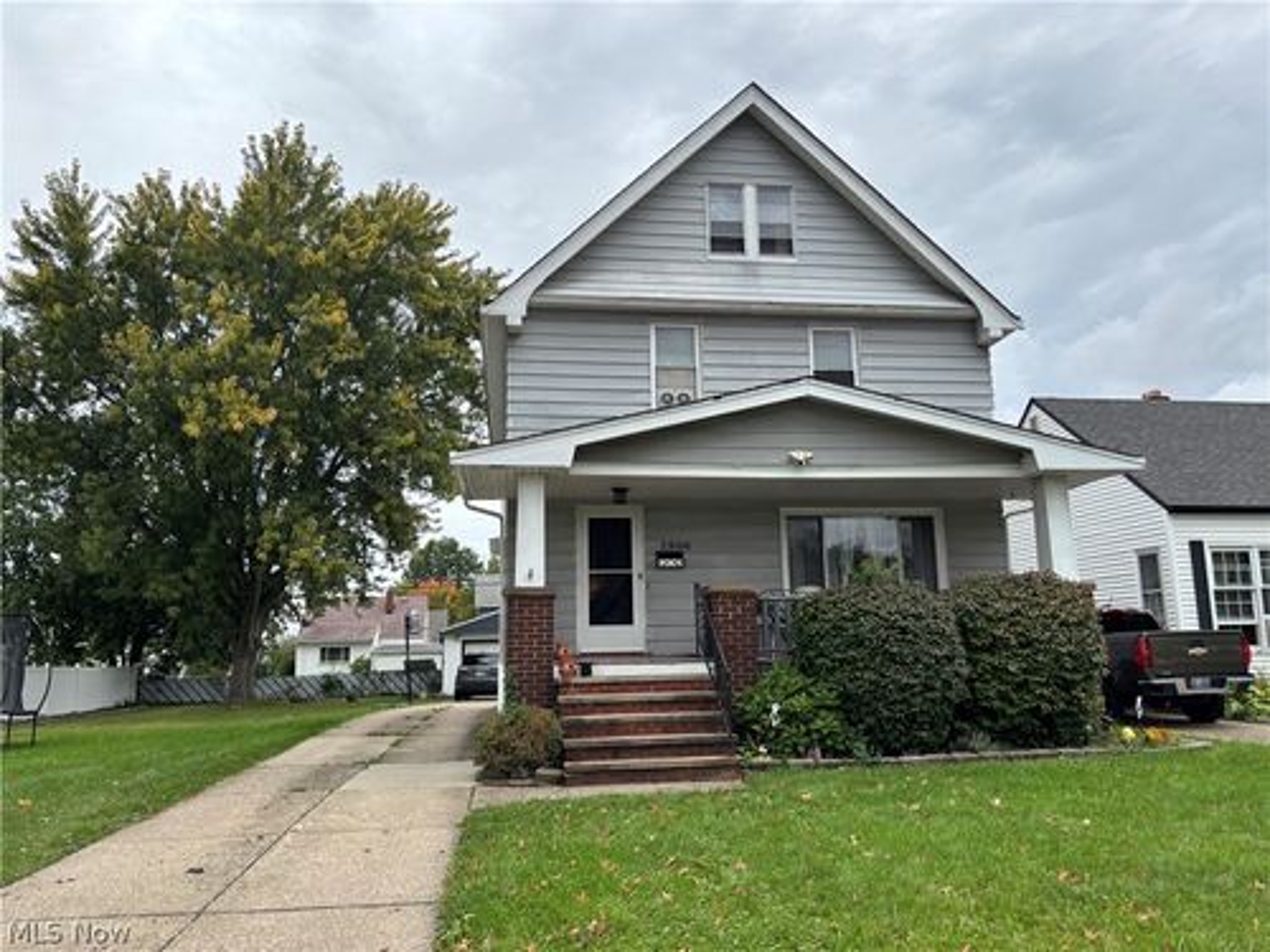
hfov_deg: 67.3
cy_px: 476
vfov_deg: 53.1
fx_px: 954
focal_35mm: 26
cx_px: 635
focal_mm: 5.96
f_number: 1.6
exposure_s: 1/978
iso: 50
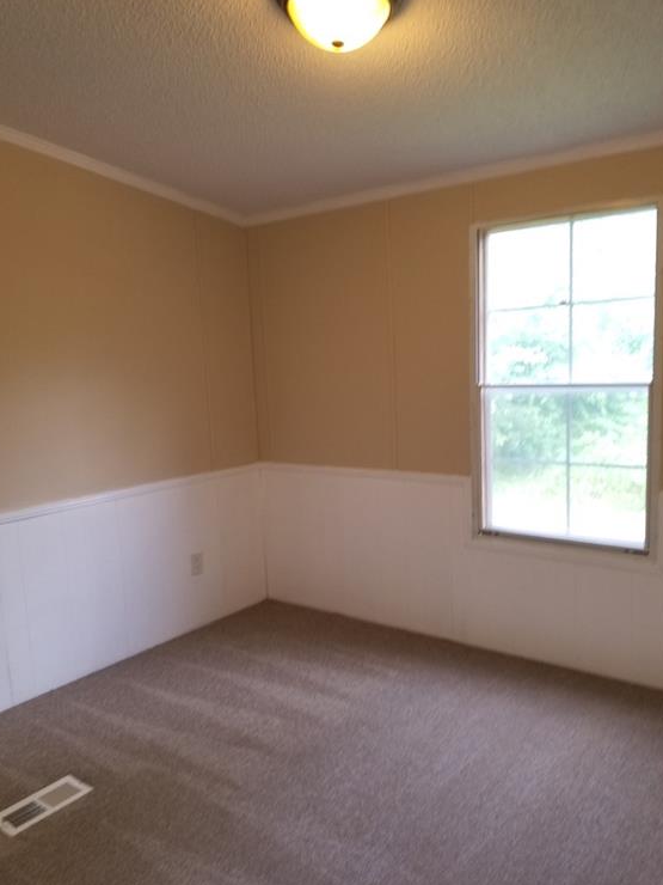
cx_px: 325
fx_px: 690
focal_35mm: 27
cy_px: 450
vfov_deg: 65.3
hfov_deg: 51.4
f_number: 1.7
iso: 64
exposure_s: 1/60
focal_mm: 4.3
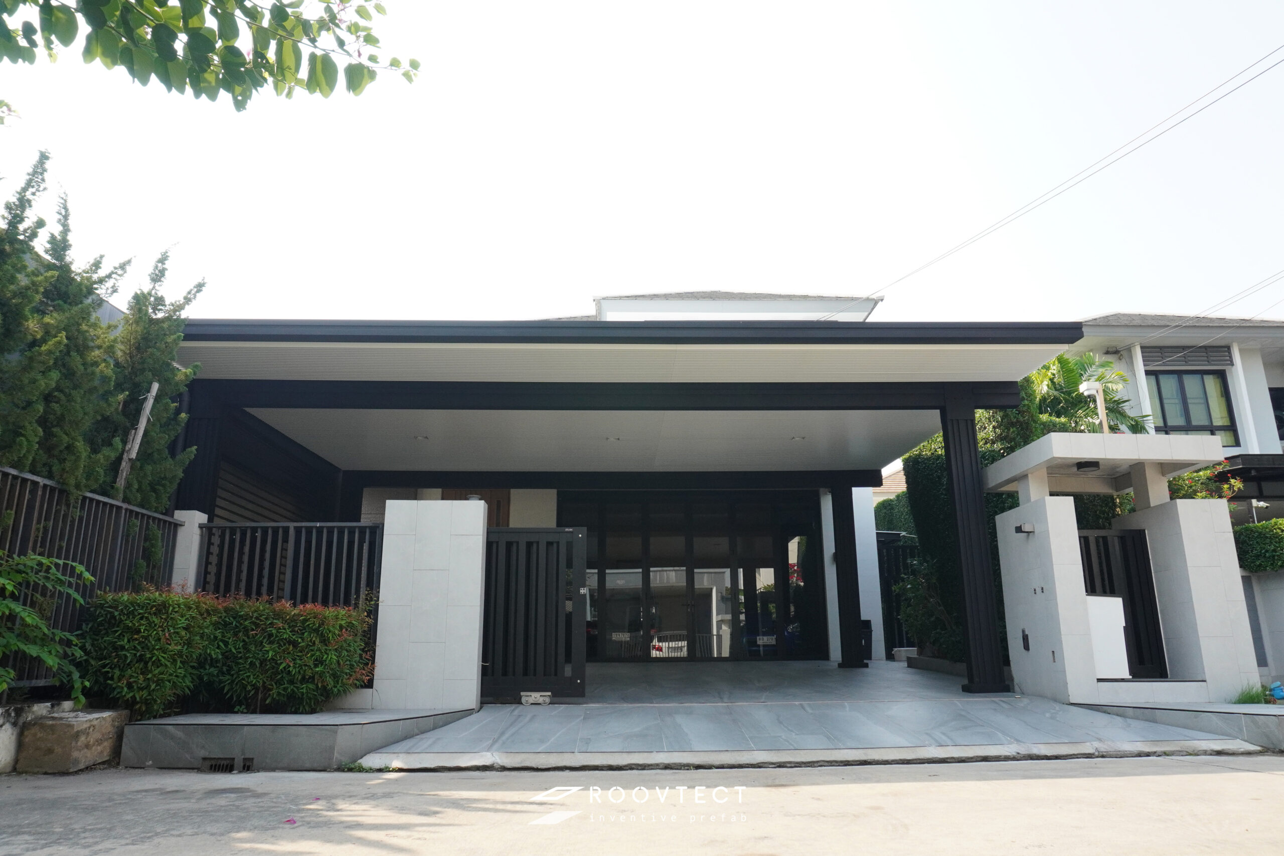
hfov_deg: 73.7
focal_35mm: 24
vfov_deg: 53.1
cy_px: 428
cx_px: 642
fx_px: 856
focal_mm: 16
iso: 800
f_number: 10
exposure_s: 1/400
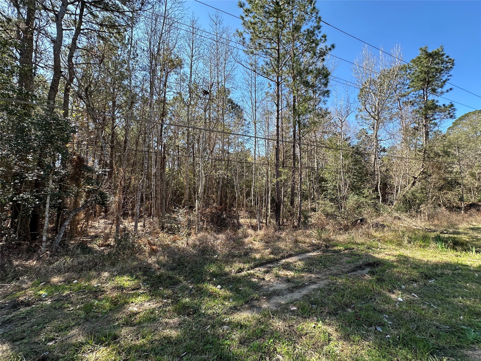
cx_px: 240
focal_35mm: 14
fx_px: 195
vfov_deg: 85.7
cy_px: 180
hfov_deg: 102.1
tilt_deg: +5.3
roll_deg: -0.5
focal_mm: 2.22
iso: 40
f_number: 2.2
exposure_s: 1/358
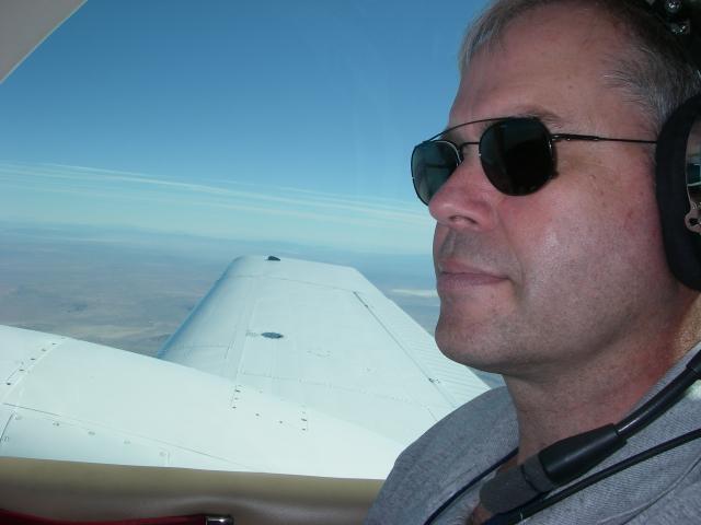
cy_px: 262
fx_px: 770
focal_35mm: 38
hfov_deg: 49.0
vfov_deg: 37.7
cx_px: 350
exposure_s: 1/320
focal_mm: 6.3
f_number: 6.6
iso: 64
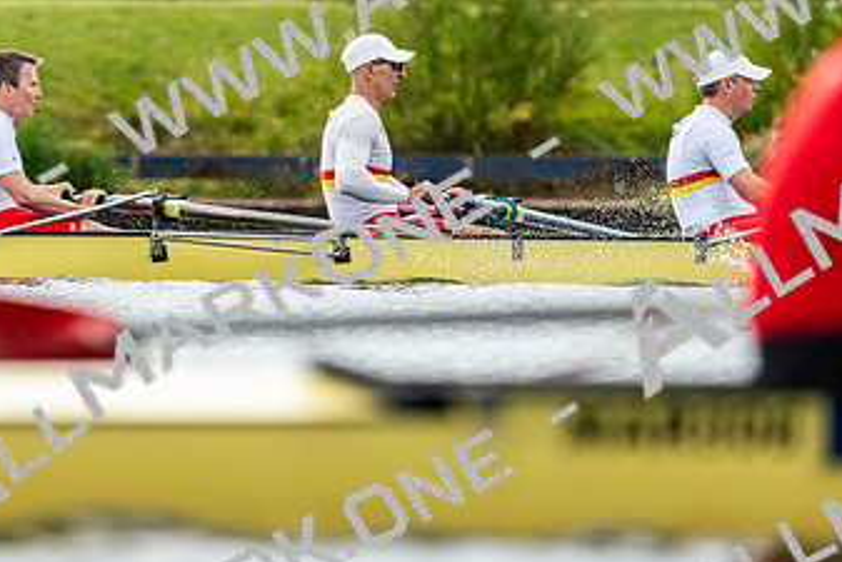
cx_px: 417
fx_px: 24193
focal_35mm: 1034
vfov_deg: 1.3
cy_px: 161
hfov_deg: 2.0
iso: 640
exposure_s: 1/2000
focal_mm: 600
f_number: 6.3
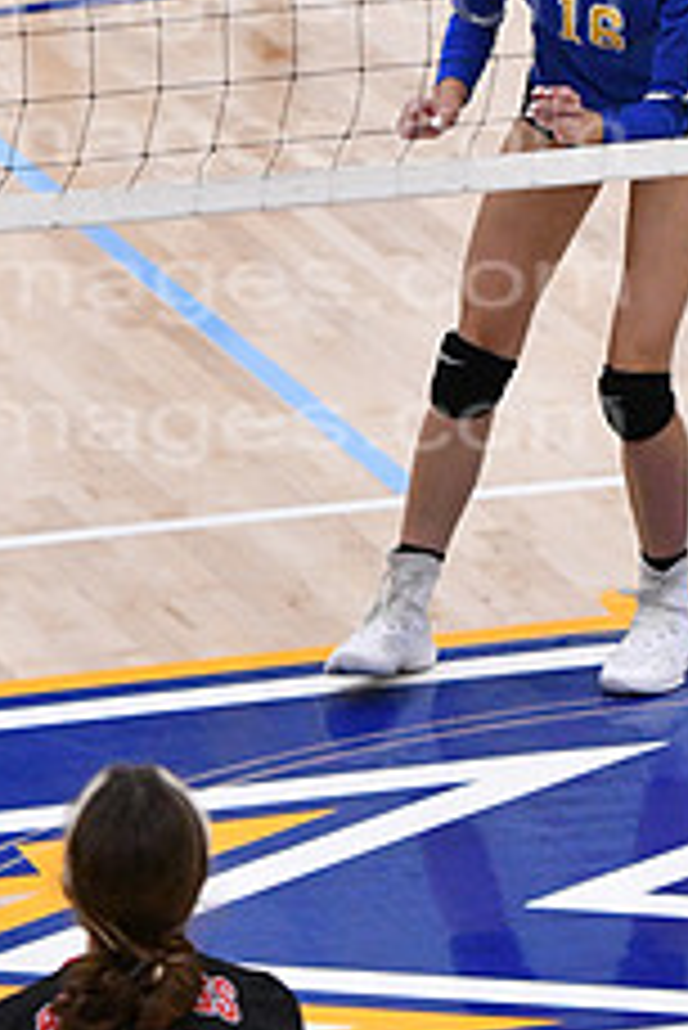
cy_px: -67
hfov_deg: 3.0
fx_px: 13280
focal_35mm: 464
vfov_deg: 4.4
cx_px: -110
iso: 6400
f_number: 3.2
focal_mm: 122
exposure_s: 1/1250
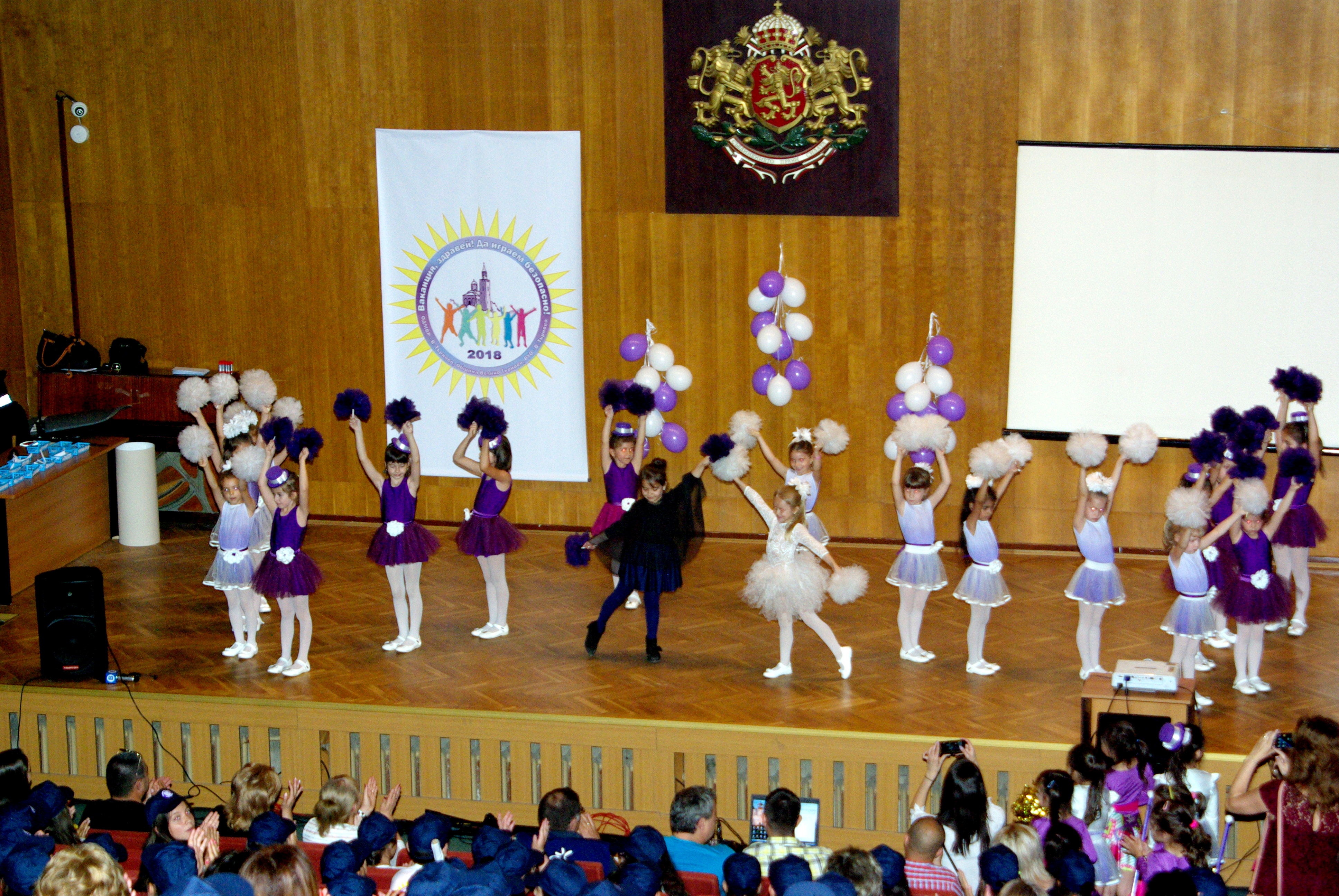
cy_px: 448
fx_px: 2793
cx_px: 670
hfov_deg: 27.0
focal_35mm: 75
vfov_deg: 18.2
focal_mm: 50
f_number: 5.6
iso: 1600
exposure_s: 1/60
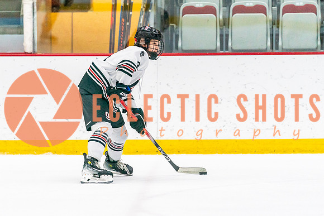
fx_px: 2832
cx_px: 136
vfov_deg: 4.4
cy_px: 108
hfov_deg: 6.5
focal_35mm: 315
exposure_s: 1/1250
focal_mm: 200
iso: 3200
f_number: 2.8
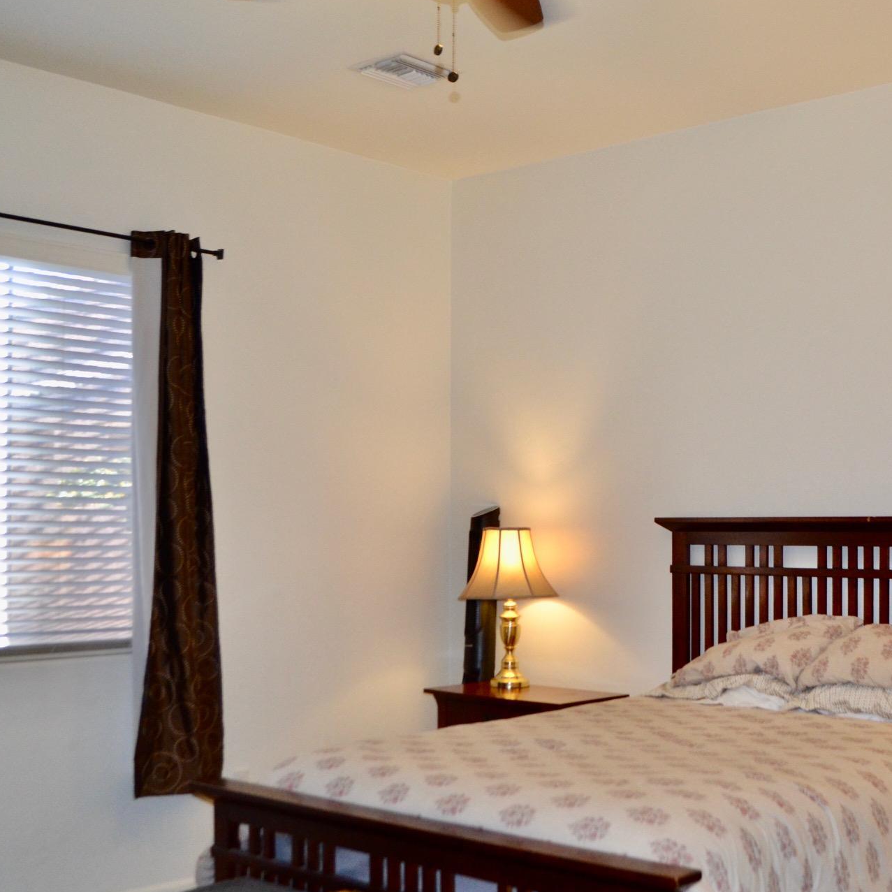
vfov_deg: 36.7
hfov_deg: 36.2
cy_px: 516
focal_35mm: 46
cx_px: 631
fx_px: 1341
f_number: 3.8
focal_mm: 20
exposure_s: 1/60
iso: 1100
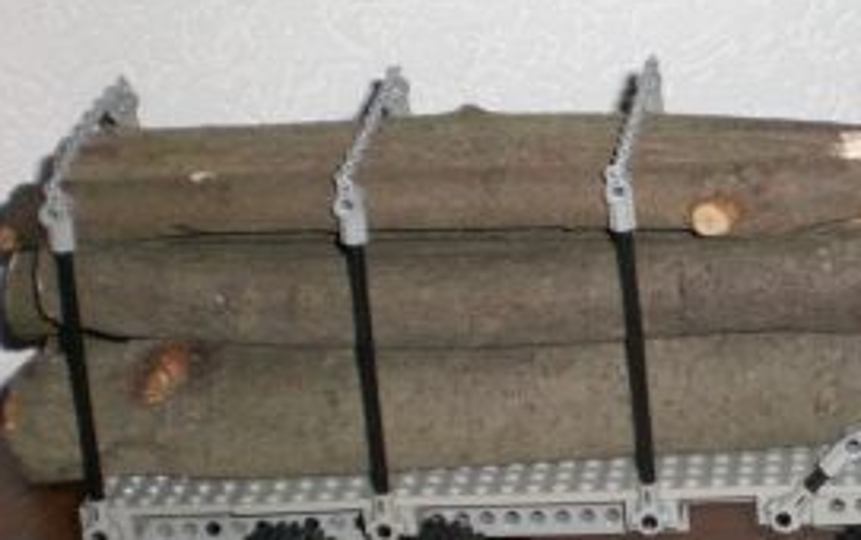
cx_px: 963
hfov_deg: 20.7
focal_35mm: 95
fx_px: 2231
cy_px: 391
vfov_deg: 13.8
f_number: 3.1
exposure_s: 1/60
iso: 200
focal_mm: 6.3
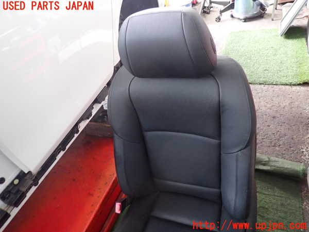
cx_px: 154
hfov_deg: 69.4
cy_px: 116
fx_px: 223
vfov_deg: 54.9
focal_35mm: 25
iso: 640
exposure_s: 1/30
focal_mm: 4.5
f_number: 2
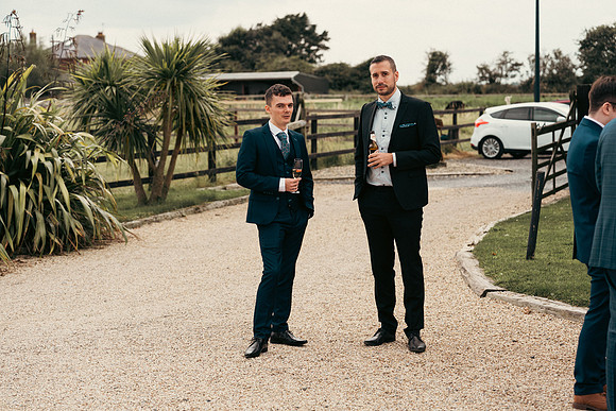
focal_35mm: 70
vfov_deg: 19.5
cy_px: 206
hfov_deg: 28.8
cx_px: 308
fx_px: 1198
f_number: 3.5
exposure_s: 1/400
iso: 125
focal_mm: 70
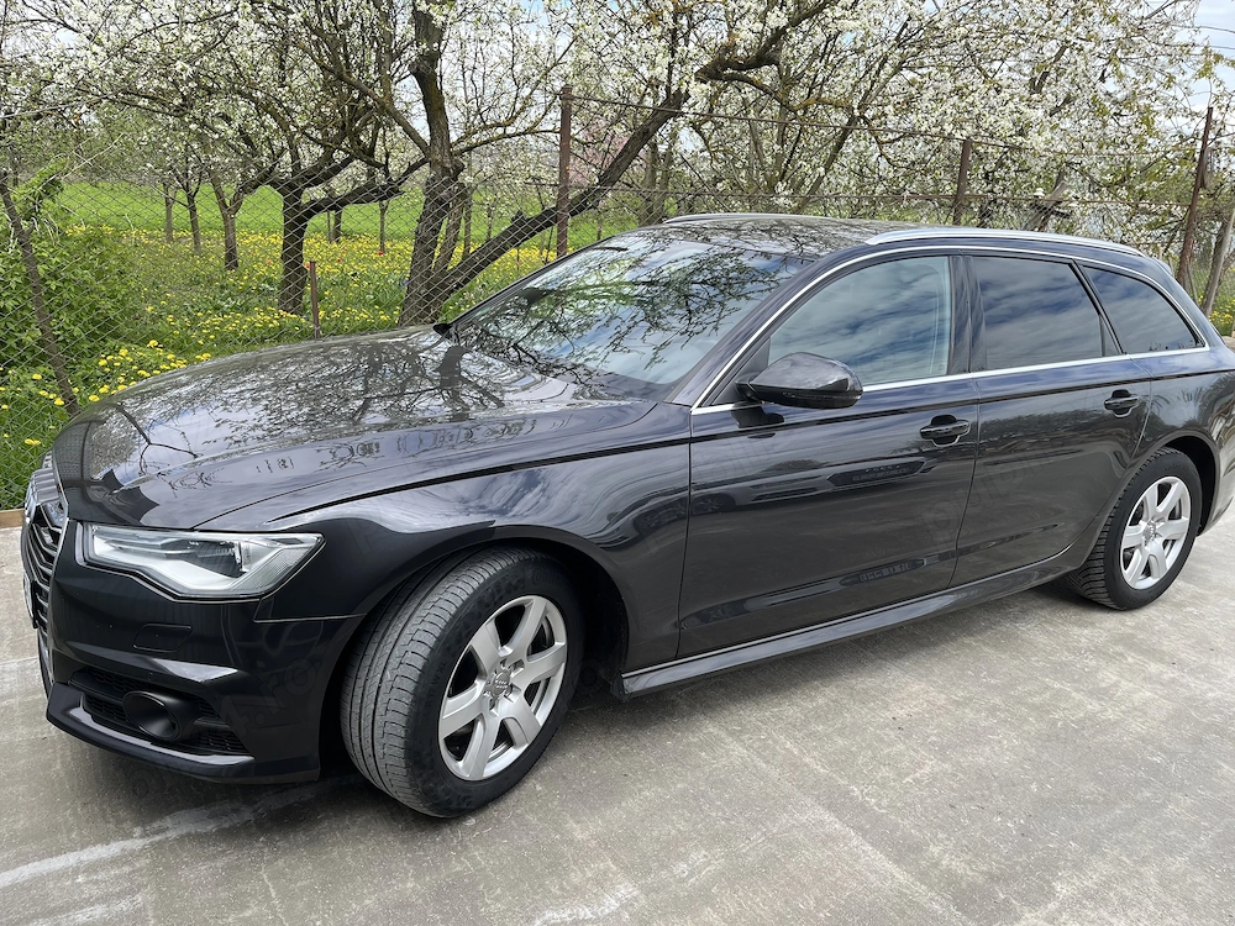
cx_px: 618
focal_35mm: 26
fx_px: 928
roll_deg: -3.8
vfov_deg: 53.1
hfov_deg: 67.3
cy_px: 463
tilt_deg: -17.7
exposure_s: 1/943
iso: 50
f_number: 1.6
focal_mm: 5.1
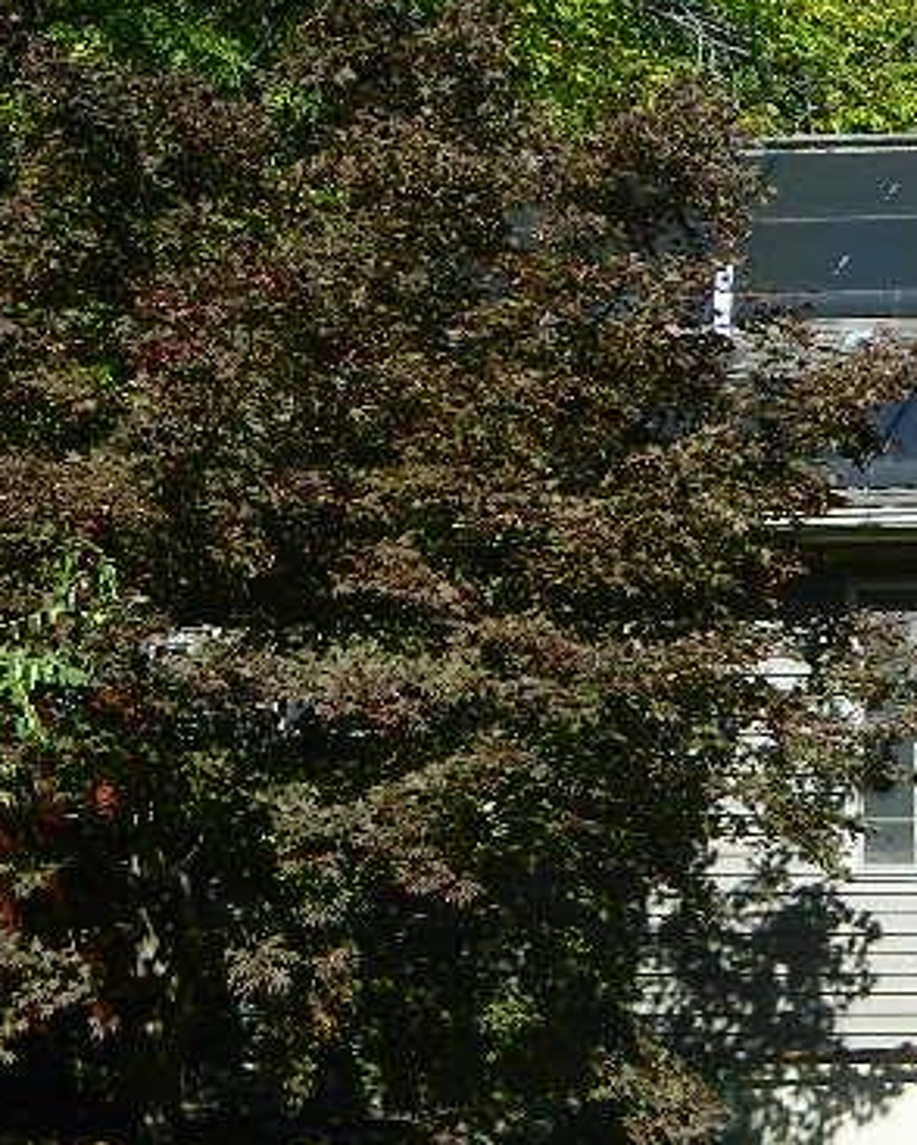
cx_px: 1450
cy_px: 452
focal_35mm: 128
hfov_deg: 11.5
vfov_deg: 15.0
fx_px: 4339
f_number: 3.6
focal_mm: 8.4
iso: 80
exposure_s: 1/500
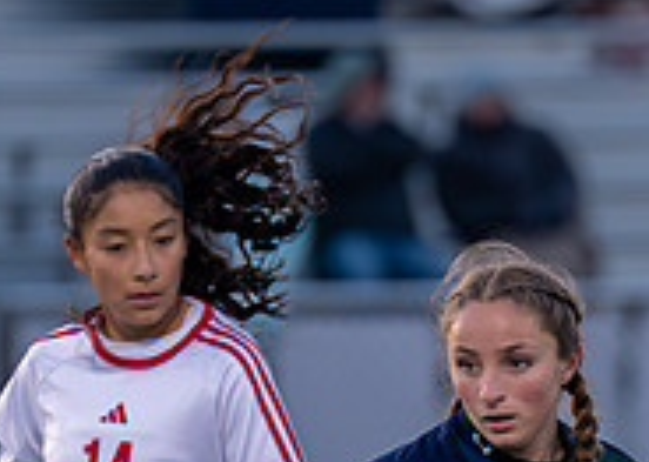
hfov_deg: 1.7
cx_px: 482
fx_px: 21579
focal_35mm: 1172
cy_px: 684
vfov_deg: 1.2
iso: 1250
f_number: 2.8
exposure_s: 1/1000
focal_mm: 200
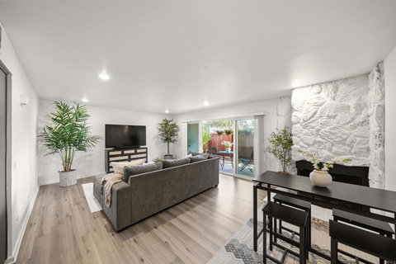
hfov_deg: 112.6
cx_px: 198
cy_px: 132
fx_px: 132
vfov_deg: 90.0
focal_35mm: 12
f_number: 6.3
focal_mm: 12
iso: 640
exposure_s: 1/3
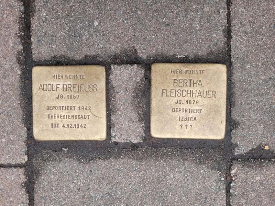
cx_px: 138
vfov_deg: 53.1
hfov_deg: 67.3
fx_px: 207
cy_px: 103
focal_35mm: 26
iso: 40
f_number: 1.8
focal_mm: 5.4
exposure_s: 1/248
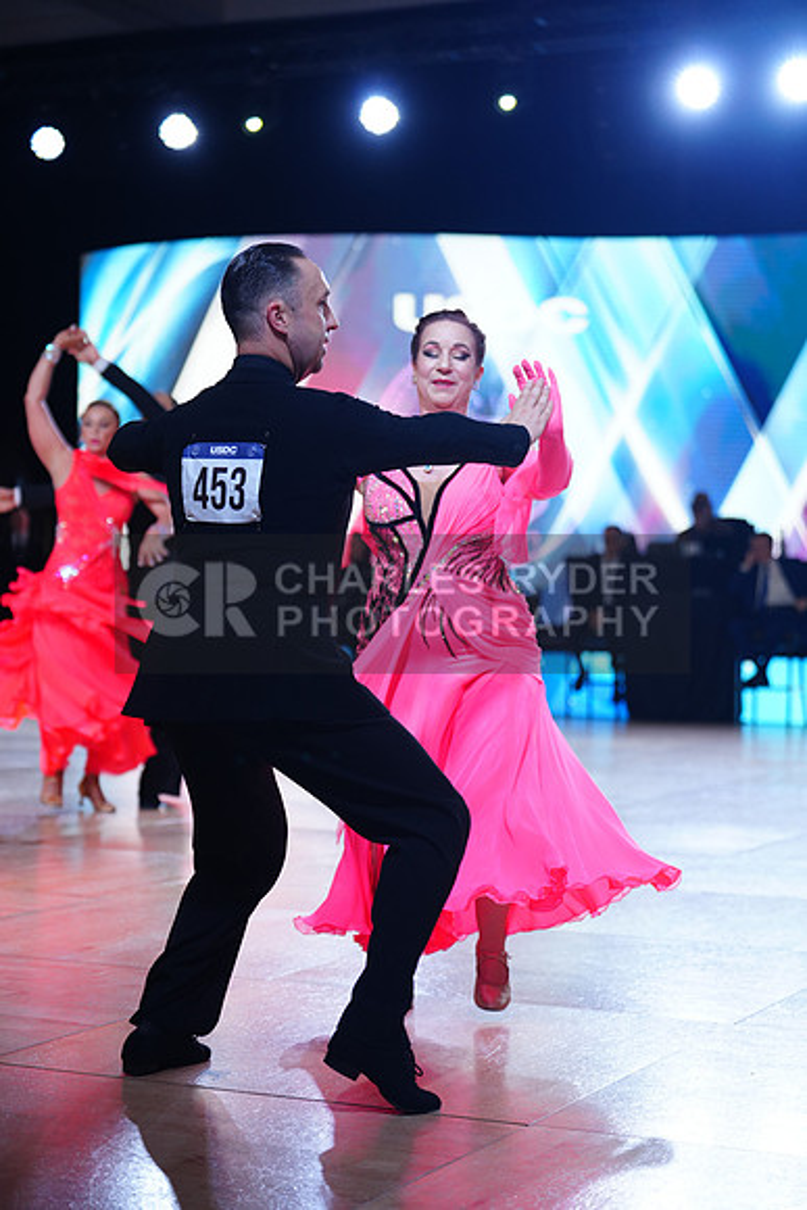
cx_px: 404
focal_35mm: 70
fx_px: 2352
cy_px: 605
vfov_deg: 28.8
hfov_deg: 19.5
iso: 500
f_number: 2.8
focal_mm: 70
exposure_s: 1/500
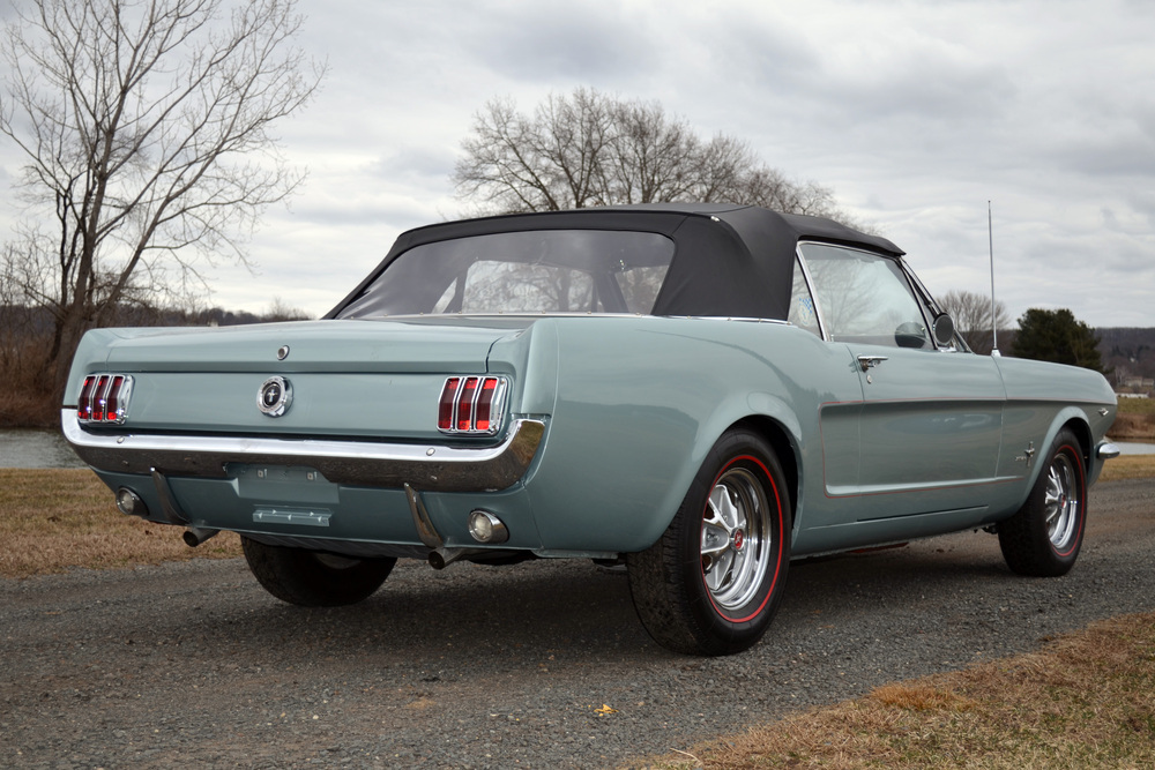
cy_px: 385
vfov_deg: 26.5
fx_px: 1636
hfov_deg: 38.9
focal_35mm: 51
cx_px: 578
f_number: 5
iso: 100
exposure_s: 1/200
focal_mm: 34
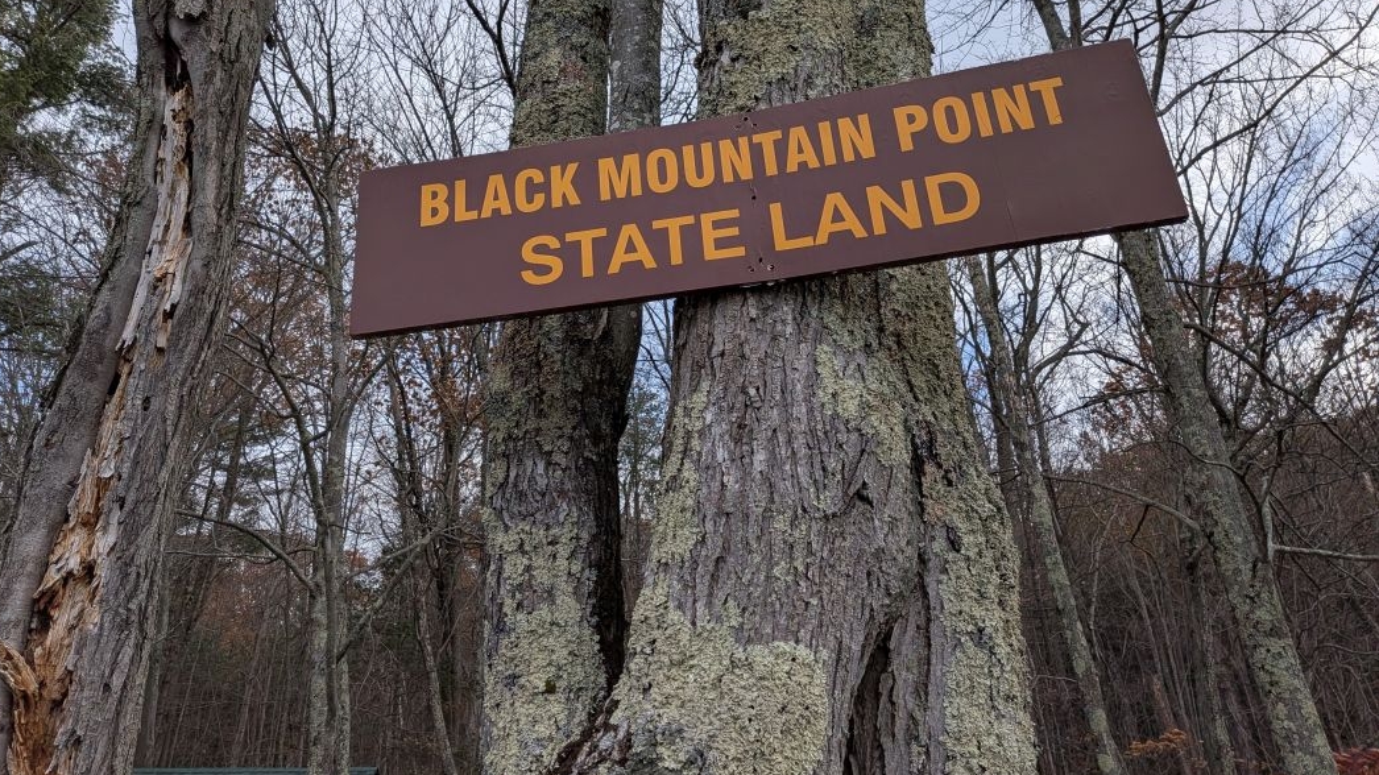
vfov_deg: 42.7
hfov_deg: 69.9
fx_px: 987
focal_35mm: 27
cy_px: 310
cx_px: 671
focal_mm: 4.53
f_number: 1.7
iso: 28
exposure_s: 1/1495
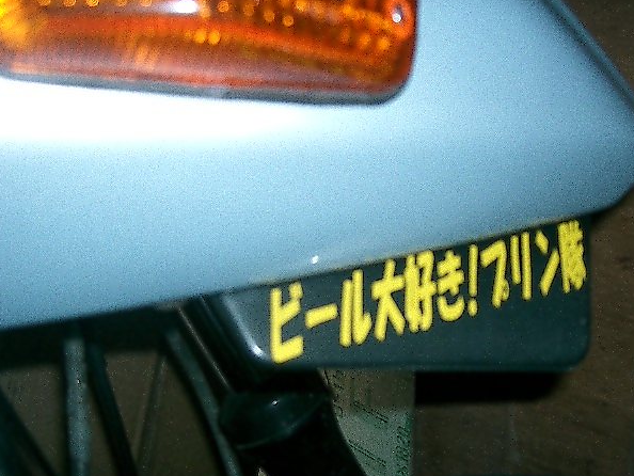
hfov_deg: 44.7
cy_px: 251
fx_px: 770
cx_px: 339
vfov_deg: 34.4
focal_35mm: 42
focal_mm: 8
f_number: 2.8
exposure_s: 1/50
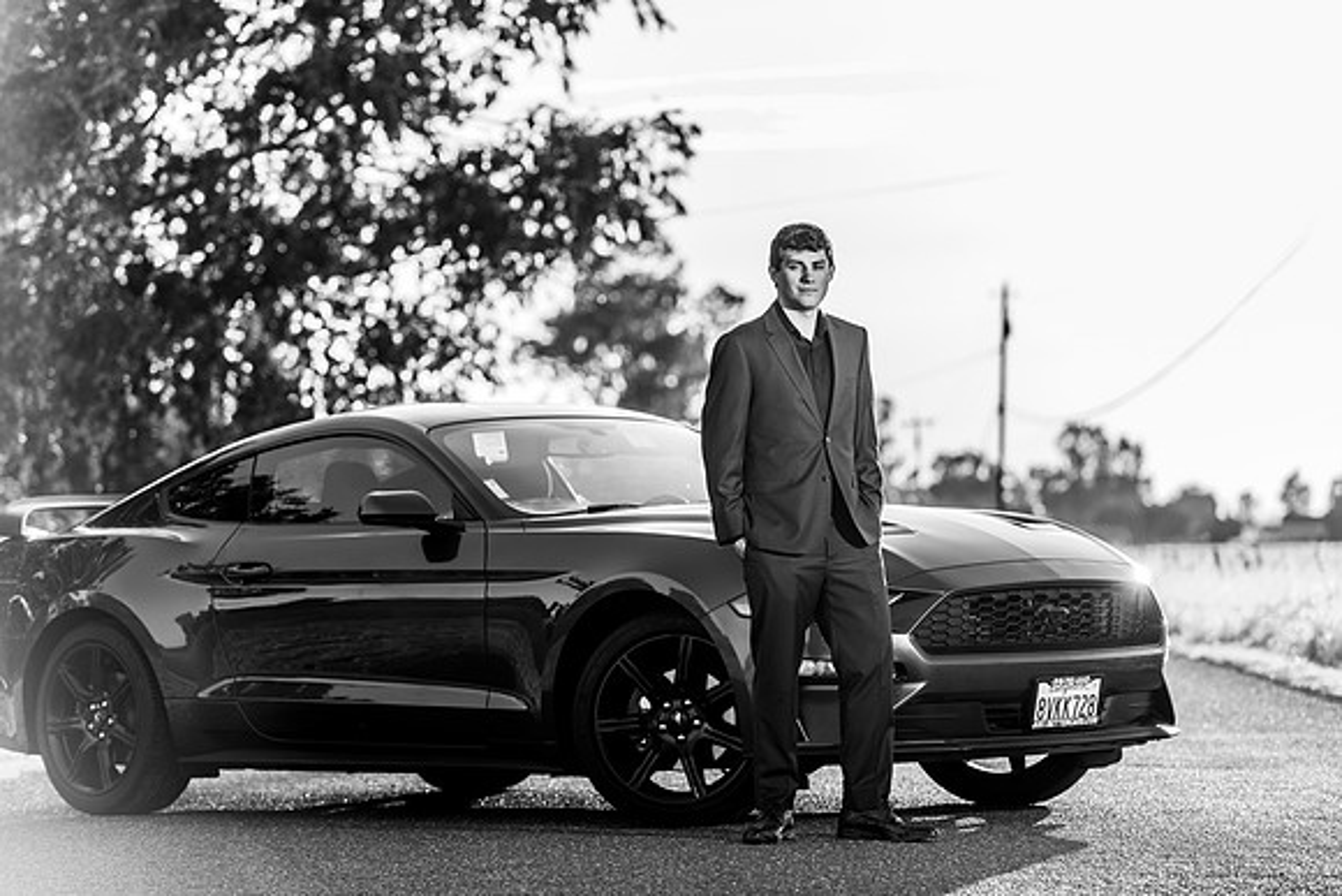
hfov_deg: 15.8
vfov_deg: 10.6
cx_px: 671
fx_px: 4847
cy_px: 448
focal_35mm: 130
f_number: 4
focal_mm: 130
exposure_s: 1/250
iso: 31
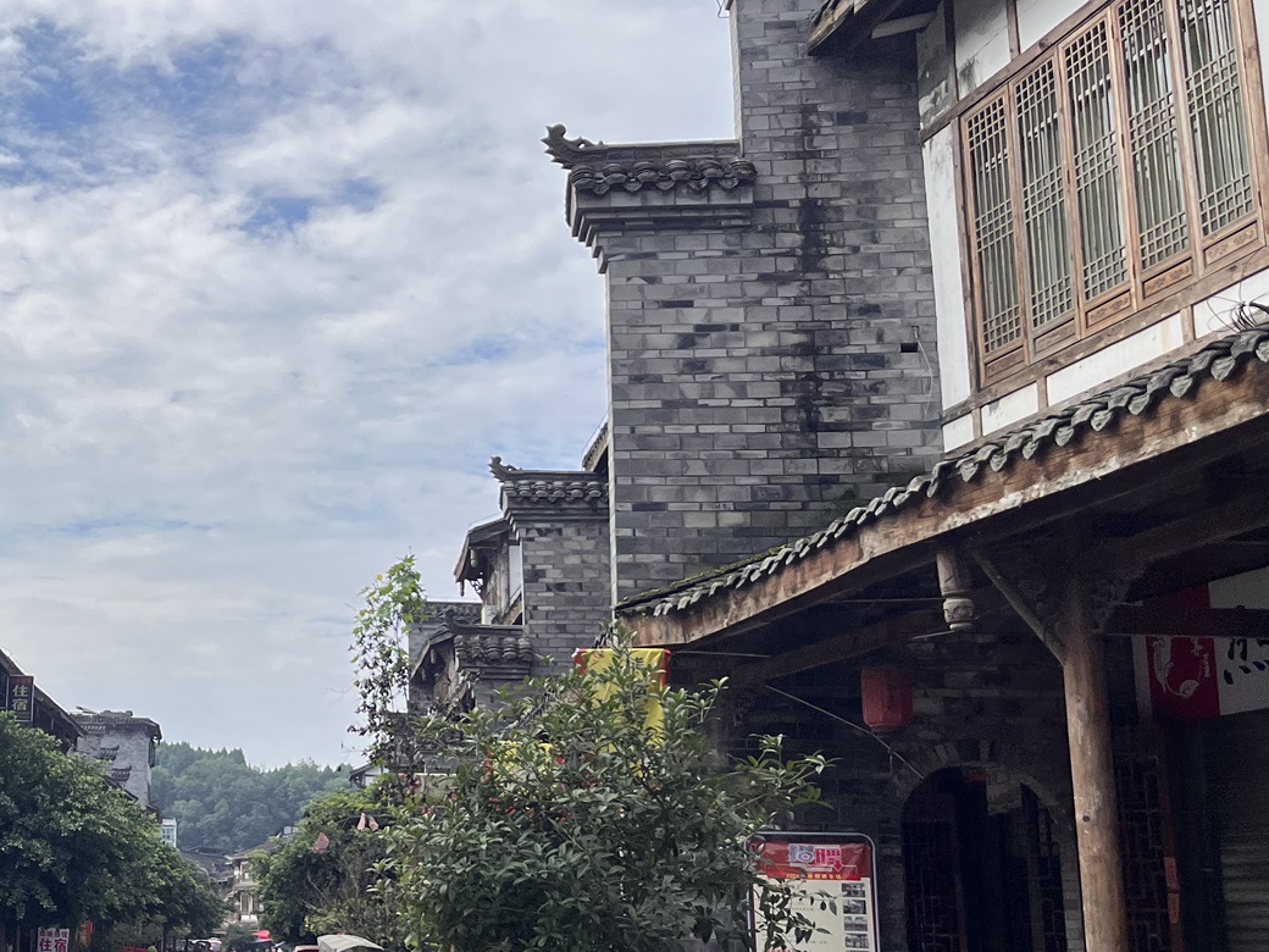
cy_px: 515
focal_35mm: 50
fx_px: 1833
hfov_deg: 35.3
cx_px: 67
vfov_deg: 29.1
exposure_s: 1/3215
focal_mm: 5.1
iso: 50
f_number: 1.6
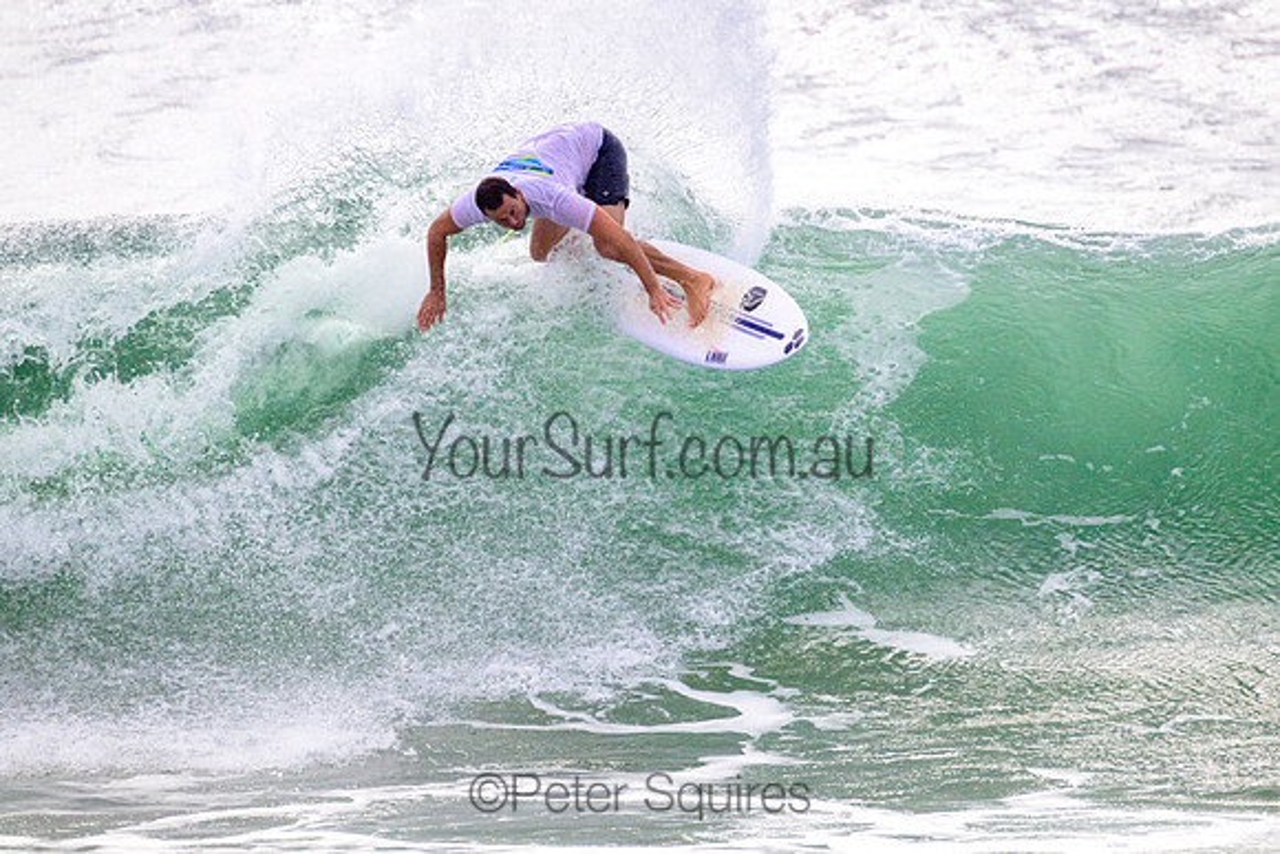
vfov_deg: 1.5
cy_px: 367
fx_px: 33109
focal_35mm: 931
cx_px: 729
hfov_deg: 2.2
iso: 1600
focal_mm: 800
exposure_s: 1/2000
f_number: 11
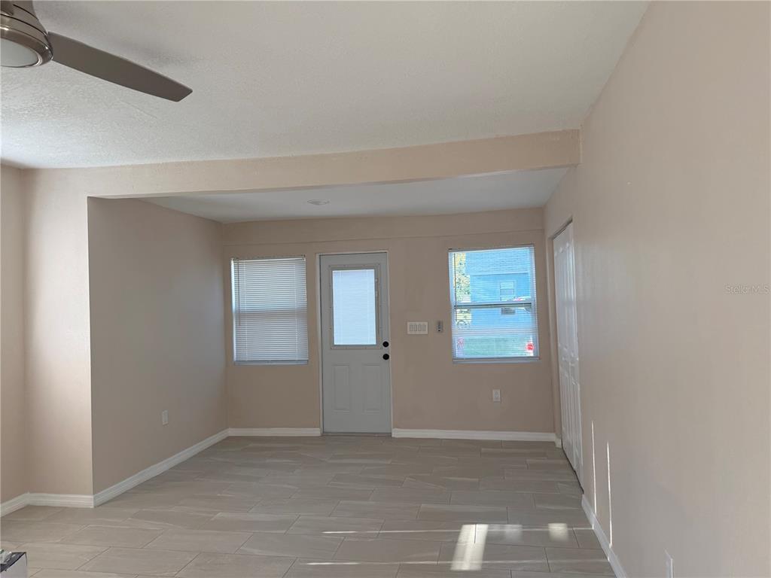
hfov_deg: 71.6
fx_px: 535
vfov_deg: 56.8
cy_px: 289
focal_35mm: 24
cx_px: 386
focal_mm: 6.76
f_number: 1.78
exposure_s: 1/282
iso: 100
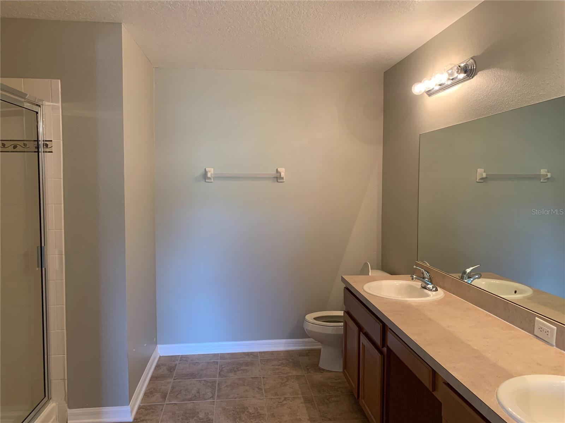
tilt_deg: -4.2
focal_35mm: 26
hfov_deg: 67.3
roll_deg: -1.3
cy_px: 212
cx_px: 282
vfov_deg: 53.1
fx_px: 424
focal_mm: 4.25
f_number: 1.8
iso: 200
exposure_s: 1/60
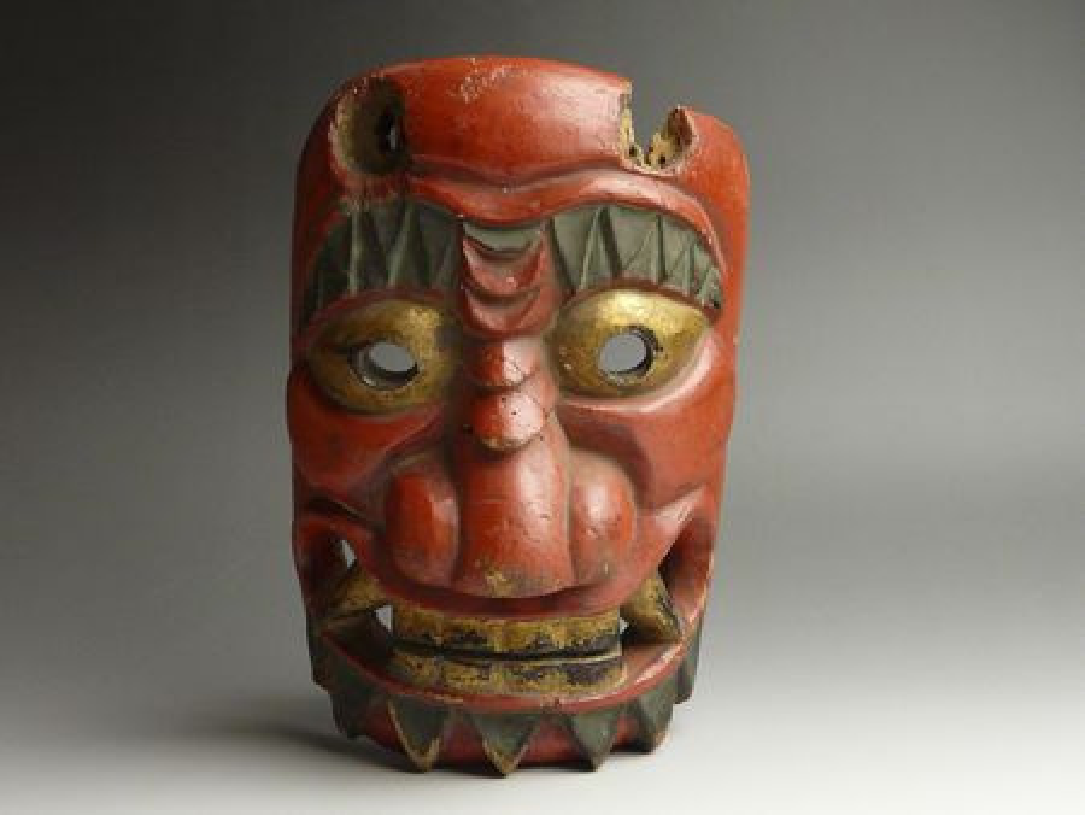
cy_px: 408
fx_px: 1850
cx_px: 542
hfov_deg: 32.7
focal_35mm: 59
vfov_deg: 24.8
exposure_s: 1/40
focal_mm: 6
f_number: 2.8
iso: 160
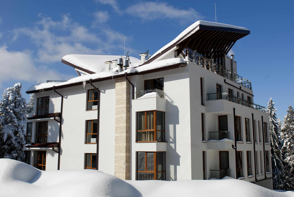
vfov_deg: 37.0
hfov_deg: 53.1
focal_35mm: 36
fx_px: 294
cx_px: 147
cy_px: 98
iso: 100
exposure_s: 1/400
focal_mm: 24
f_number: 7.1
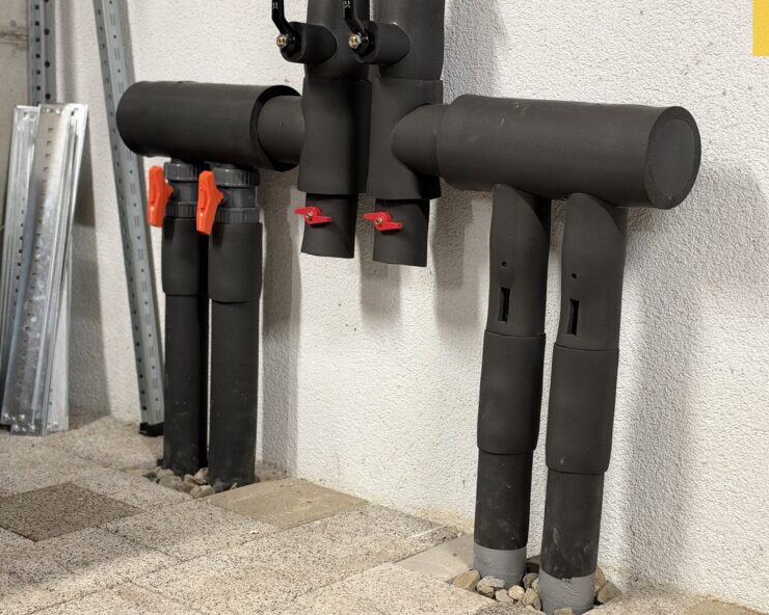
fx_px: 1297
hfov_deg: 33.0
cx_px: 417
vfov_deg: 26.7
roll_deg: -2.2
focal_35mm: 57
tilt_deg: -9.9
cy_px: 300
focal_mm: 6.93
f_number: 1.8
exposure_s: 1/33
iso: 320
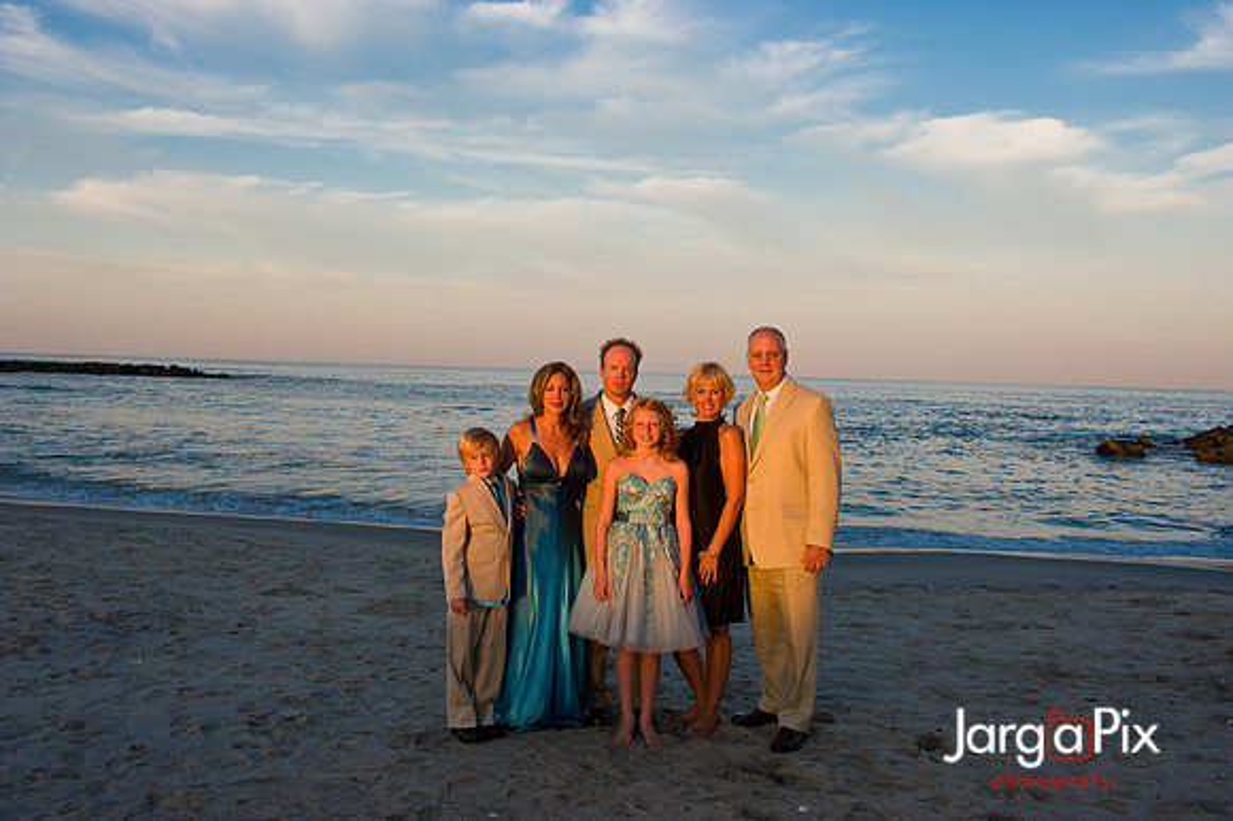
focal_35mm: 32
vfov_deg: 41.1
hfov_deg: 58.7
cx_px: 616
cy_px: 410
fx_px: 1095
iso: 200
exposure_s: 1/250
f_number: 6.3
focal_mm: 32
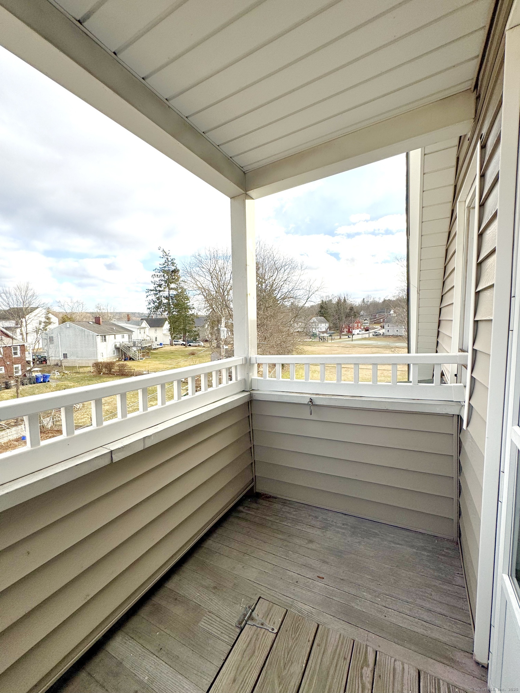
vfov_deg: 102.1
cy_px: 346
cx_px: 260
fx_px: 280
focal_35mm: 14
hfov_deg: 85.7
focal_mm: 2.22
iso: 50
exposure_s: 1/1420
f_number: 2.2
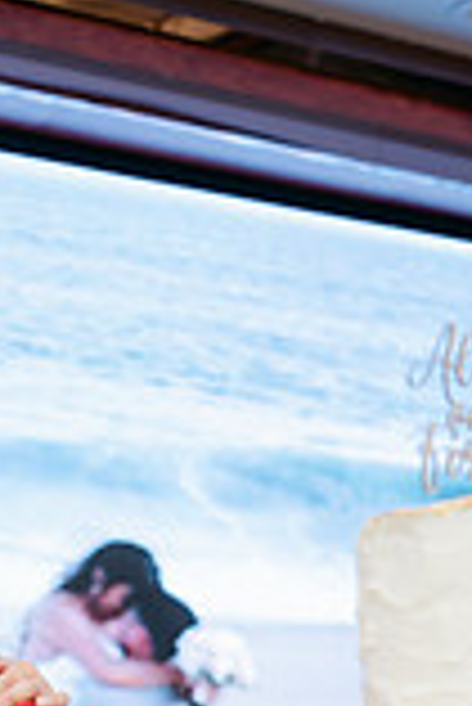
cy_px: 881
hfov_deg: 9.5
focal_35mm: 143
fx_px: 2806
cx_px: -45
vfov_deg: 13.9
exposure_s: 1/125
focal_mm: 33
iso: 200
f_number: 1.4
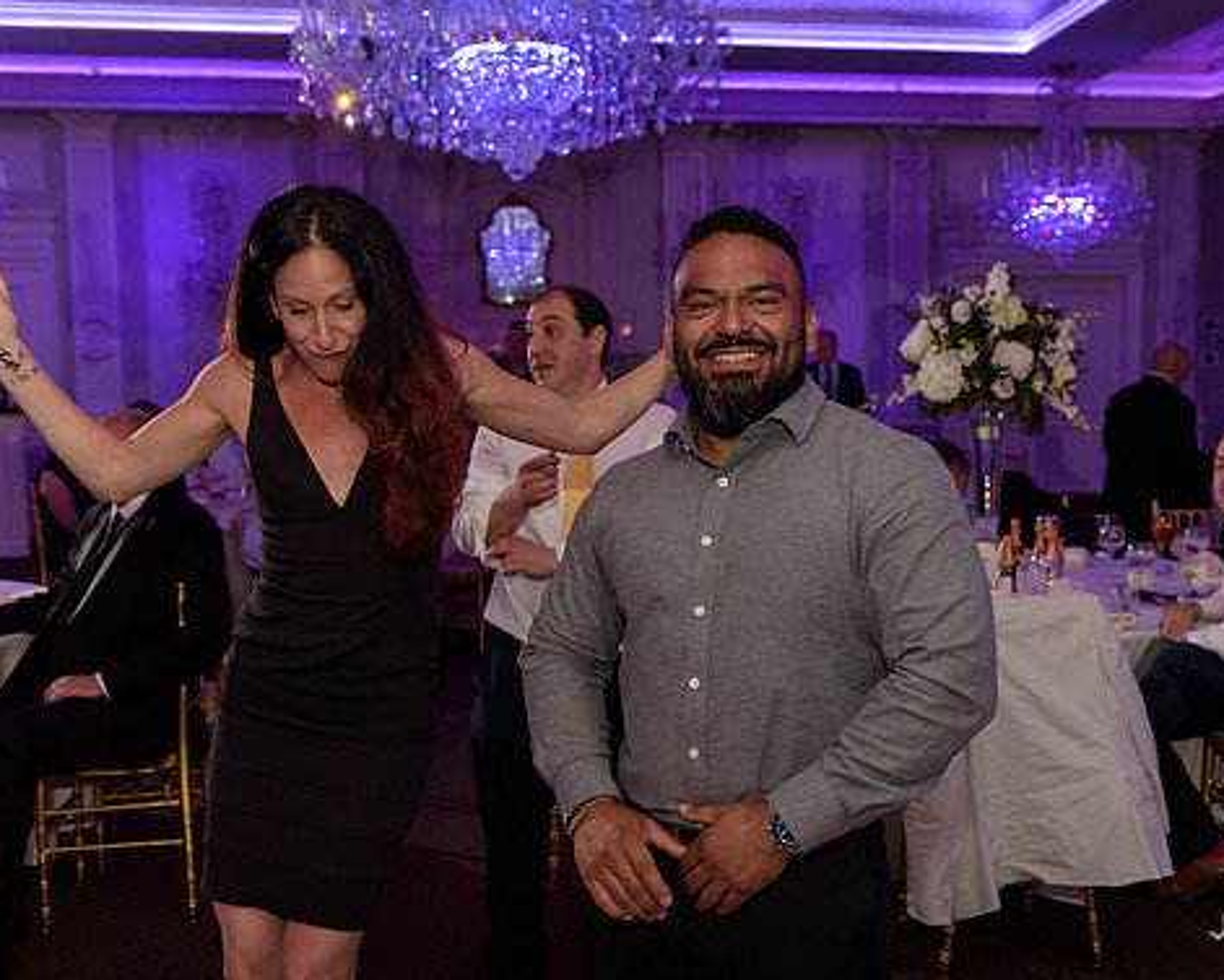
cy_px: 493
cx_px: 704
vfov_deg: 40.1
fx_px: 1341
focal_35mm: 37
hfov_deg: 48.9
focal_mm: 32
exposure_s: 1/125
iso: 1600
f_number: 3.2
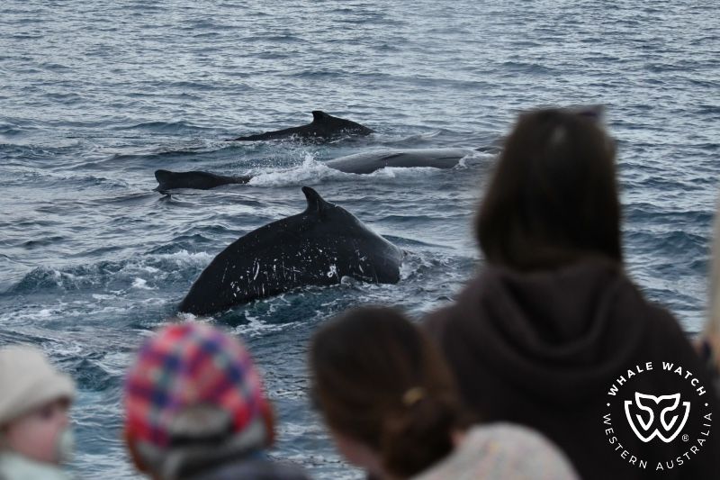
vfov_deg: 14.4
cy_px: 240
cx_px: 360
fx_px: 1899
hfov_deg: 21.5
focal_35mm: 95
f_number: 5
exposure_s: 1/8000
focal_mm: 95
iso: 2200
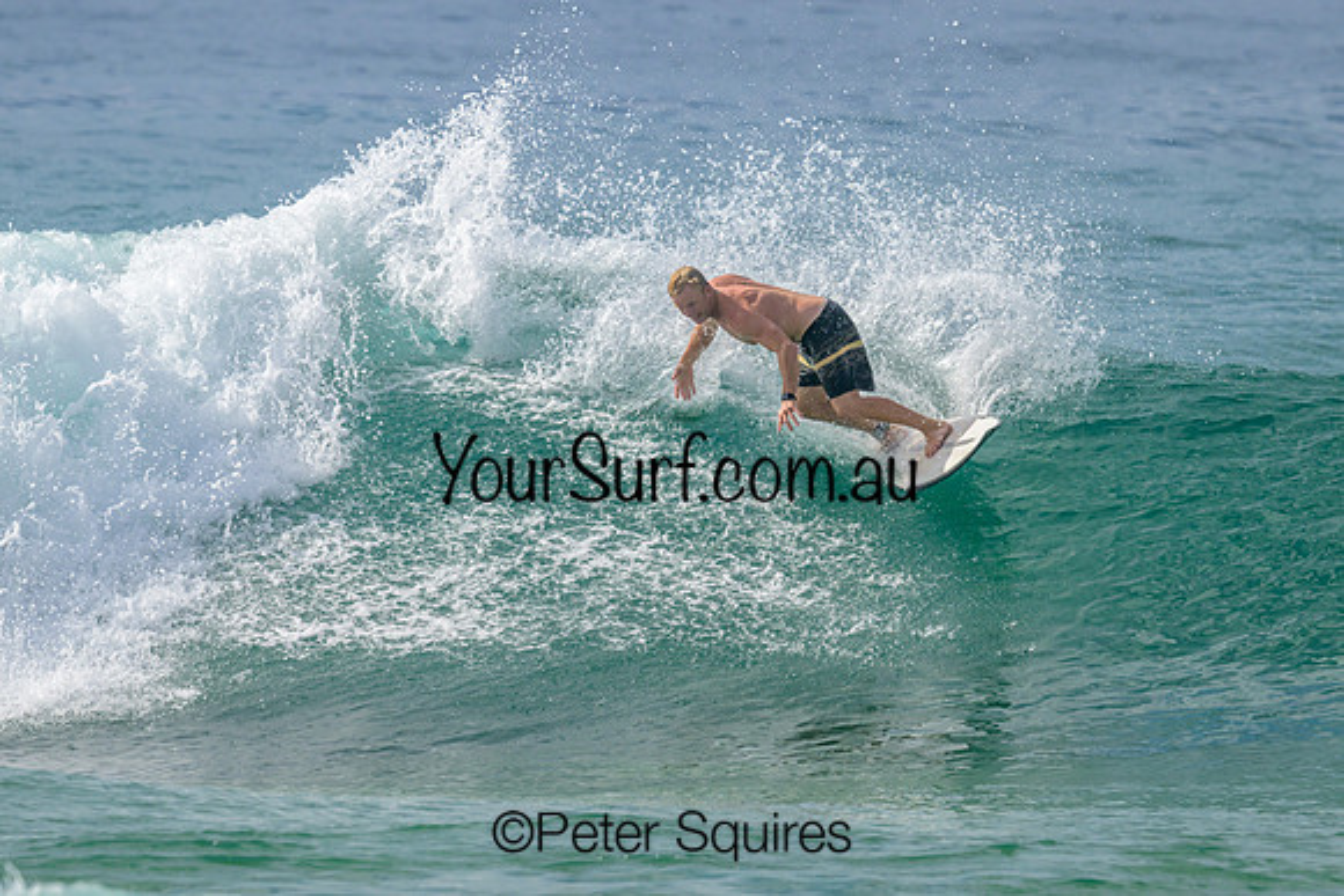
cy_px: 468
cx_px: 716
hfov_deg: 3.5
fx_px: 22019
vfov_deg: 2.3
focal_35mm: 590
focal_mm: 490
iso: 500
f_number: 10
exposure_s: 1/2000
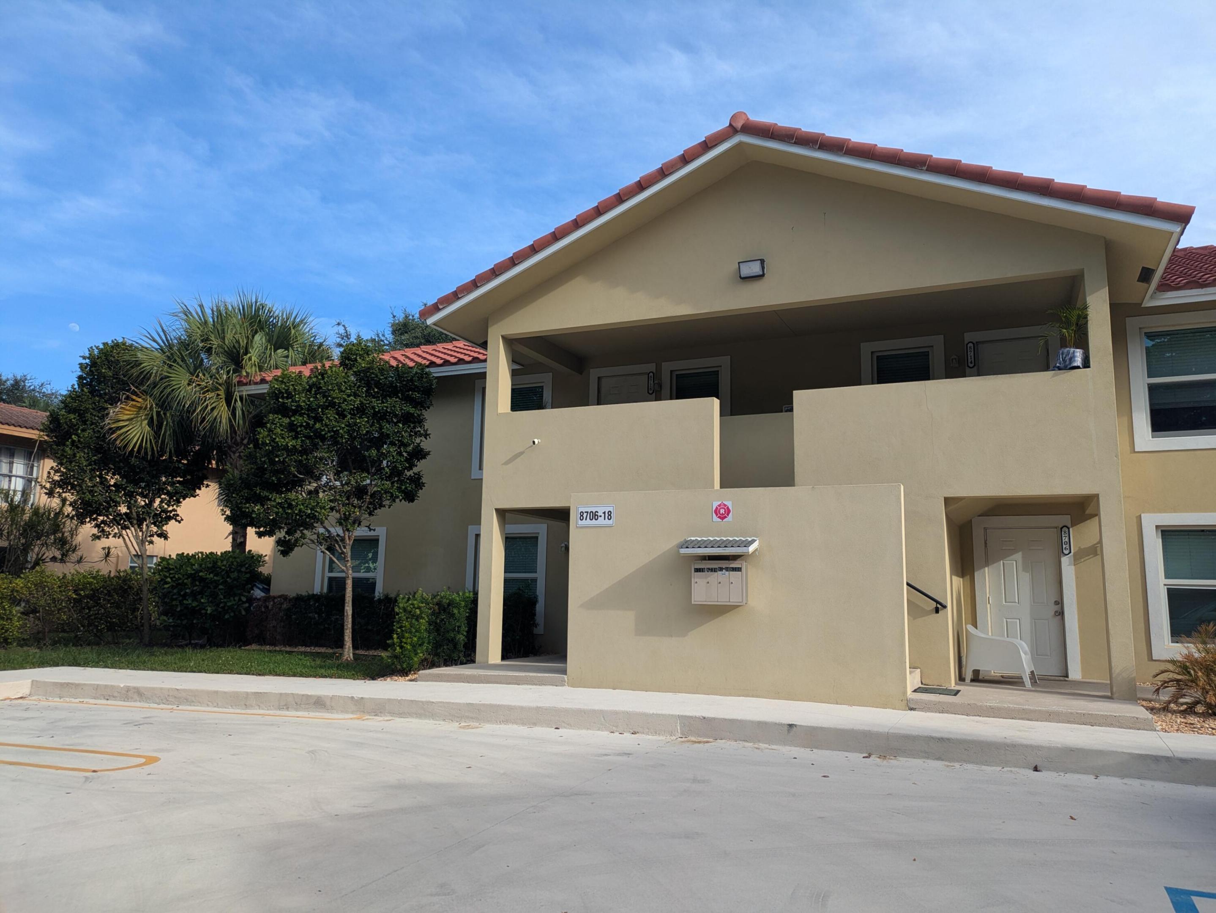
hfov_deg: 69.4
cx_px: 608
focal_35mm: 25
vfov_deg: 54.9
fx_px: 879
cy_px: 456
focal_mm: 5.43
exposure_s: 1/1292
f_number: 1.89
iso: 49
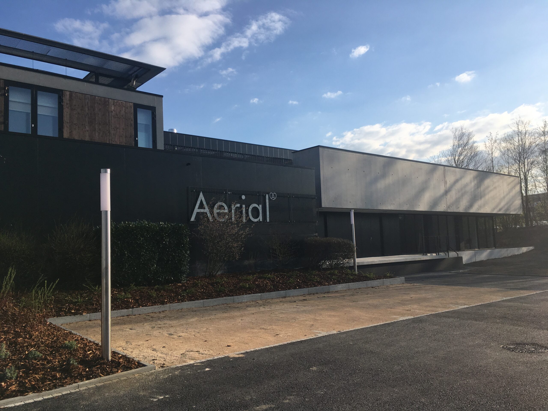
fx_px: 459
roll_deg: +2.0
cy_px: 206
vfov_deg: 48.2
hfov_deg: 61.7
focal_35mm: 29
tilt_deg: +6.4
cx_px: 274
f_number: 2.2
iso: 25
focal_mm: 4.15
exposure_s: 1/1876
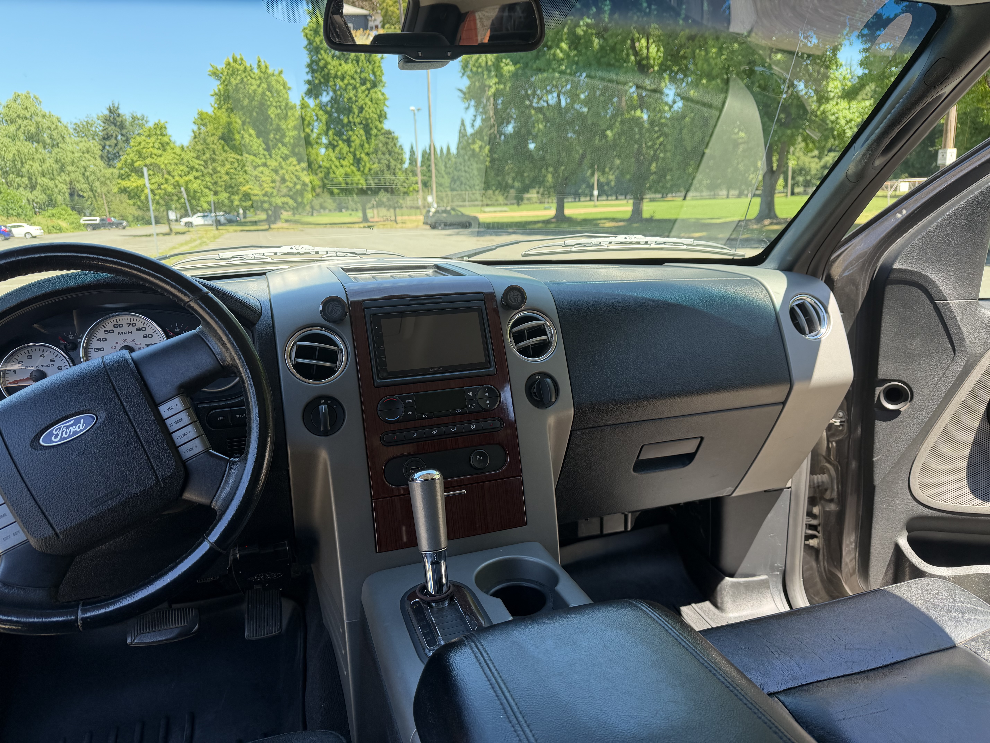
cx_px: 495
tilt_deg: -13.2
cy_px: 372
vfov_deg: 56.8
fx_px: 686
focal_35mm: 24
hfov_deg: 71.6
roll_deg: +1.3
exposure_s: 1/405
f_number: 1.78
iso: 100
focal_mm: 6.76
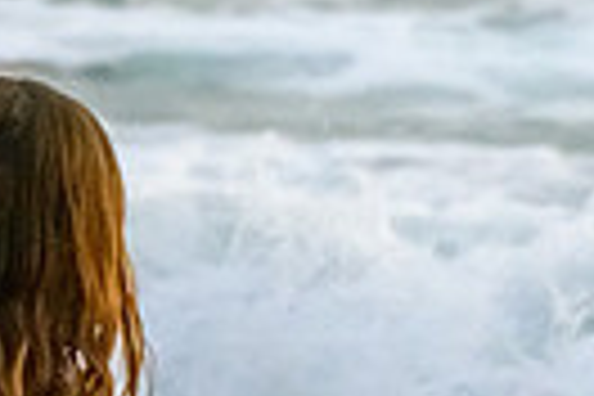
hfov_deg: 1.2
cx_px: -315
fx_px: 29087
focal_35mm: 1763
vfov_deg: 0.8
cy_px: 547
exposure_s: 1/4000
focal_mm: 400
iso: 16000
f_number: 11
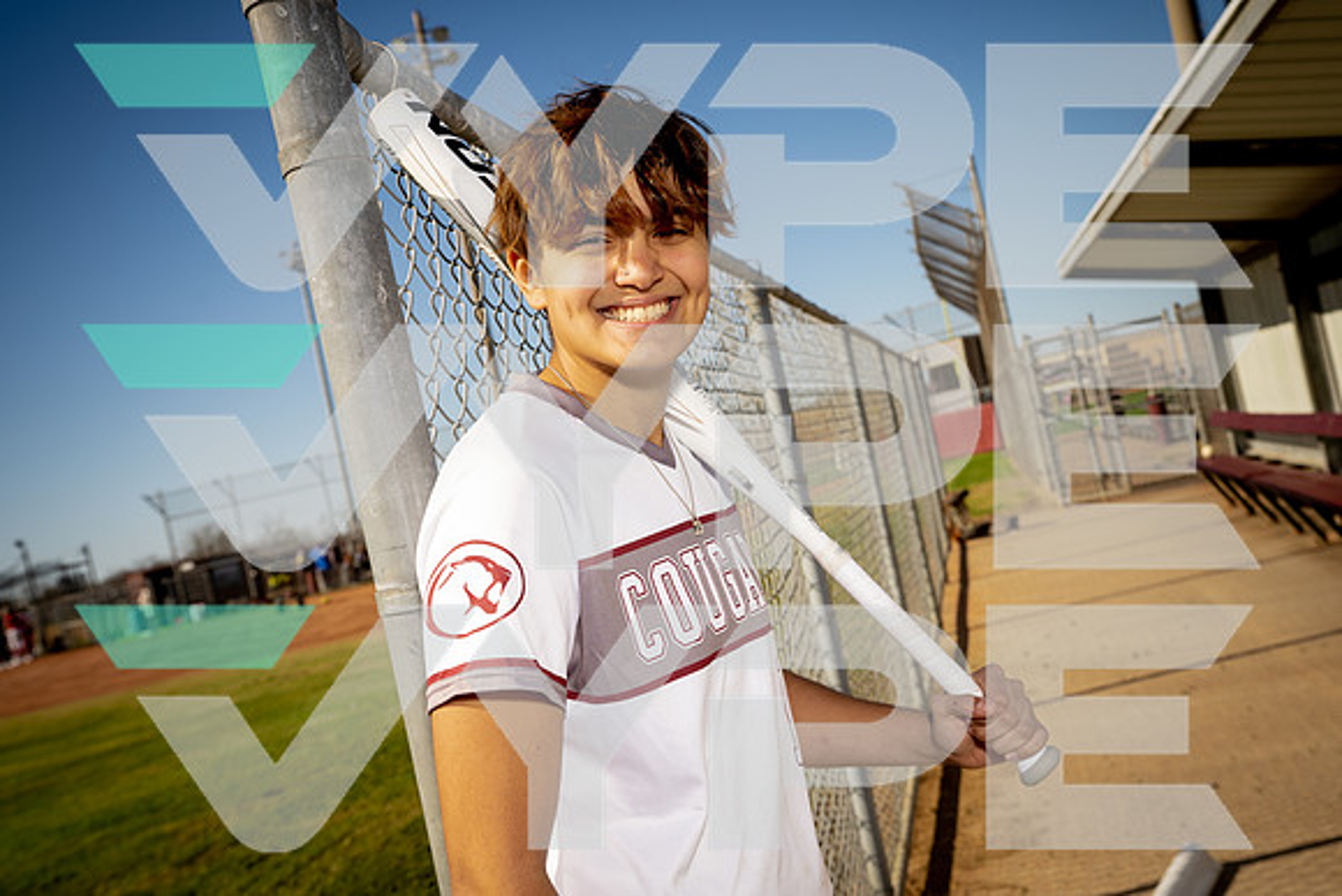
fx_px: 1603
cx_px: 671
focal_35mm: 43
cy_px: 448
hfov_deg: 45.4
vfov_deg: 31.2
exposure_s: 1/250
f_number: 7.1
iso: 100
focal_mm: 43
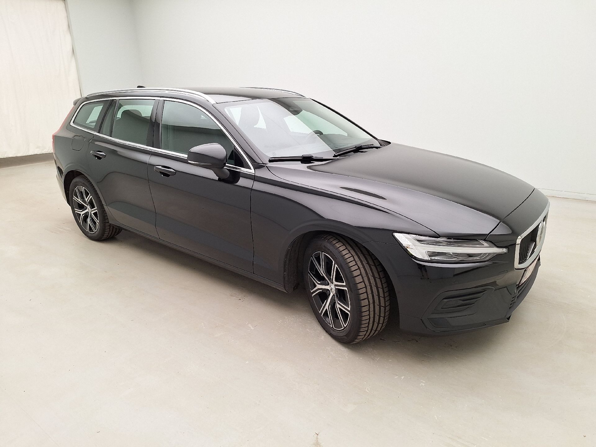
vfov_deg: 58.9
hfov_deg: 73.9
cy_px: 224
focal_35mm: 23
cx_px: 298
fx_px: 396
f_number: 1.8
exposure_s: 1/100
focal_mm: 5.54
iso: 64
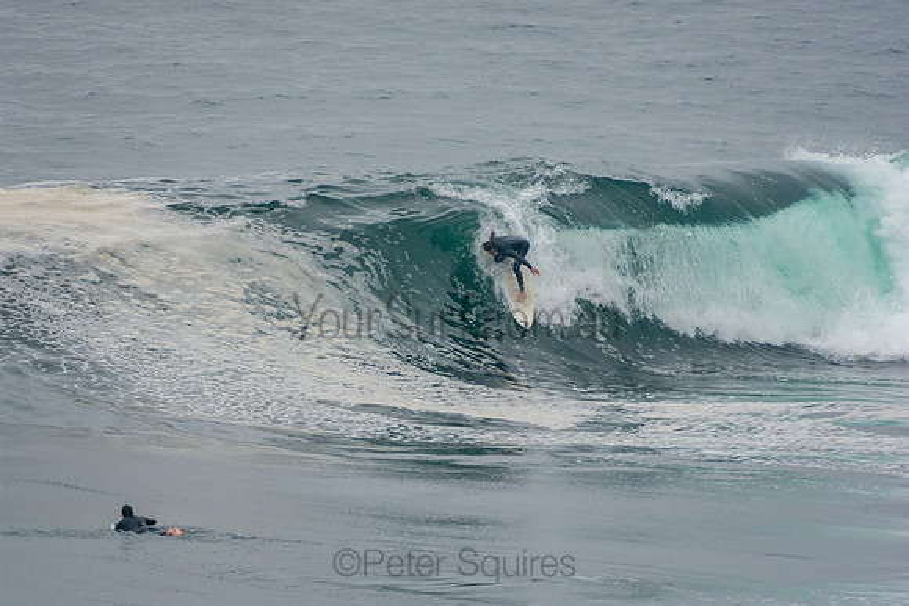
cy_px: 303
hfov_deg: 3.4
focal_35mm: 600
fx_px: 15153
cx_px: 454
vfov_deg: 2.3
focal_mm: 400
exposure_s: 1/1250
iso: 320
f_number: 5.6
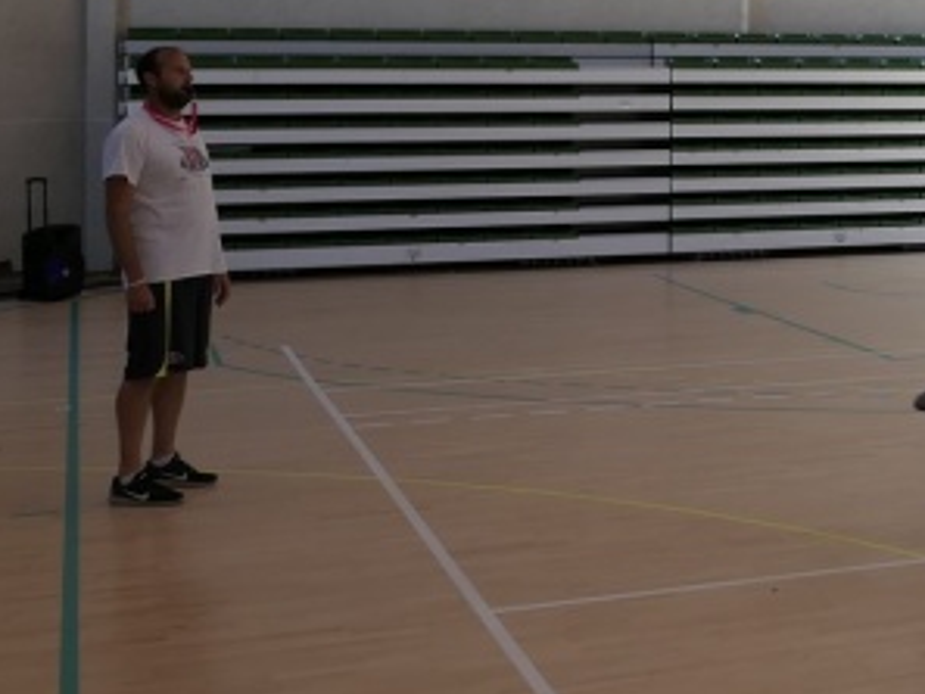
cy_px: 40
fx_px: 1871
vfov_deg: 20.5
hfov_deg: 25.3
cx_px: 1078
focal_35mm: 70
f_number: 2.8
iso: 125
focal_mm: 8.8
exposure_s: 1/200
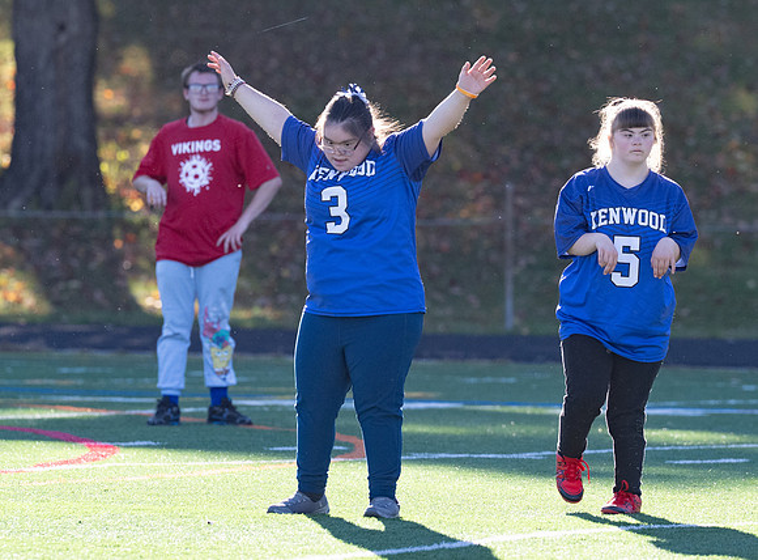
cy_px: 286
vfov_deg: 3.4
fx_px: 9314
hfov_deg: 4.7
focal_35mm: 428
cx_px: 405
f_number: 4
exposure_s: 1/1600
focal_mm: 200
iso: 900
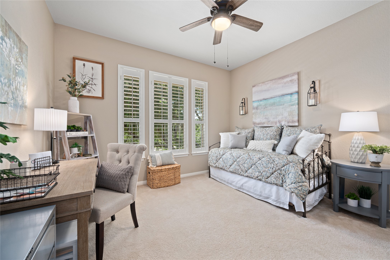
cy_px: 130
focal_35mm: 14
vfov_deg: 81.1
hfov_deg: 104.3
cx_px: 195
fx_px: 152
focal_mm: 14
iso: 800
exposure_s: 1/6
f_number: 8
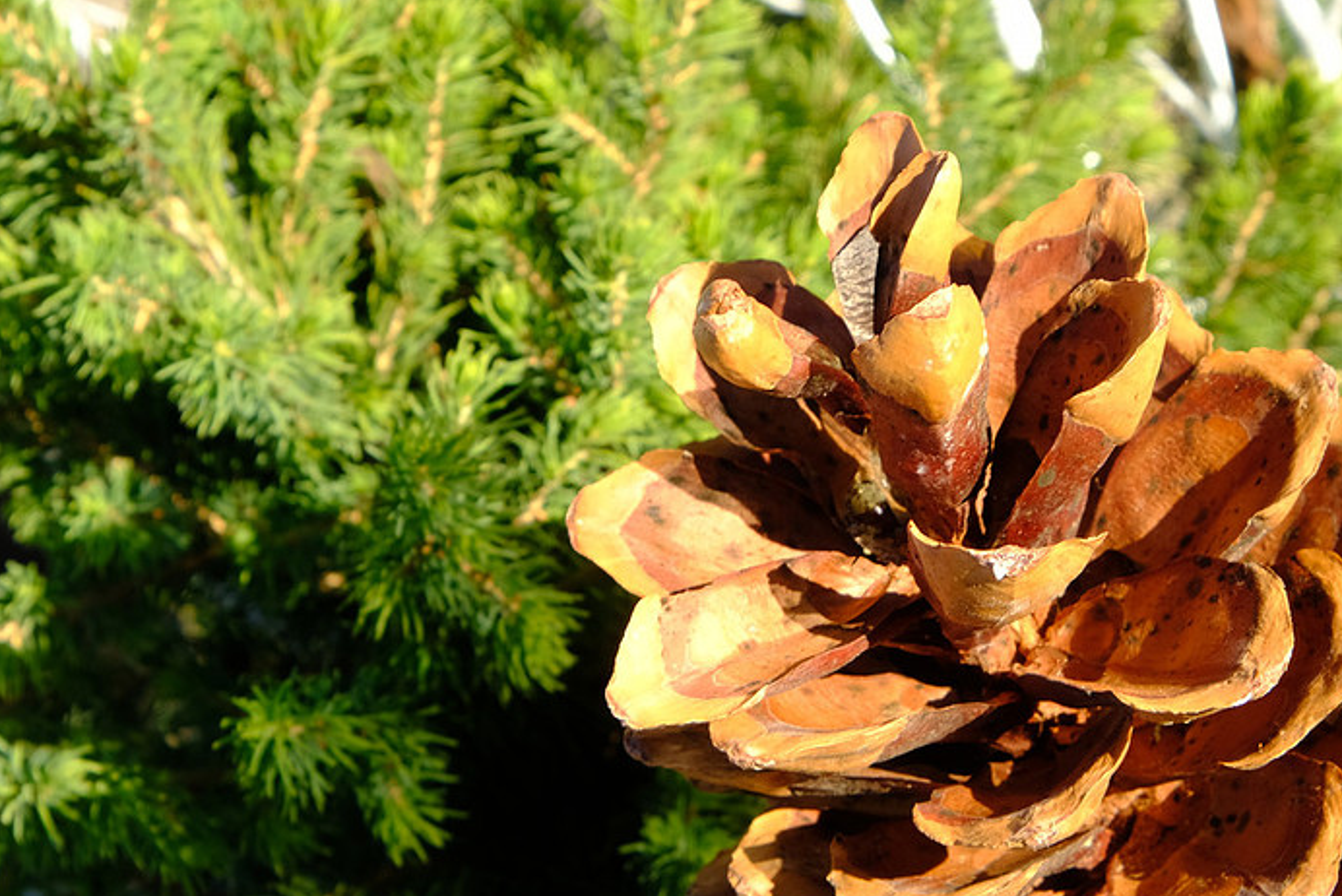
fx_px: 4922
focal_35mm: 132
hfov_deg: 15.5
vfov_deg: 10.4
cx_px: 688
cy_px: 642
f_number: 11
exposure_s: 1/52
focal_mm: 55
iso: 200
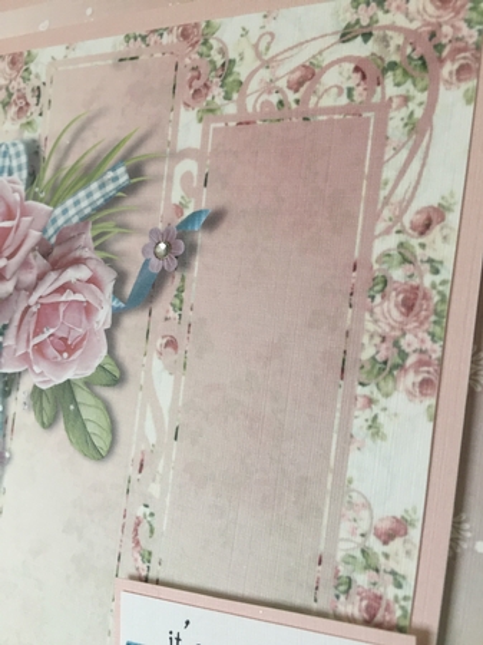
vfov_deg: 61.7
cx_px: 242
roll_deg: +3.6
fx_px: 540
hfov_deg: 48.2
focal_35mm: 29
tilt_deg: -16.1
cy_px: 322
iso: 100
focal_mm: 4.15
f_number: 2.2
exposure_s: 1/33
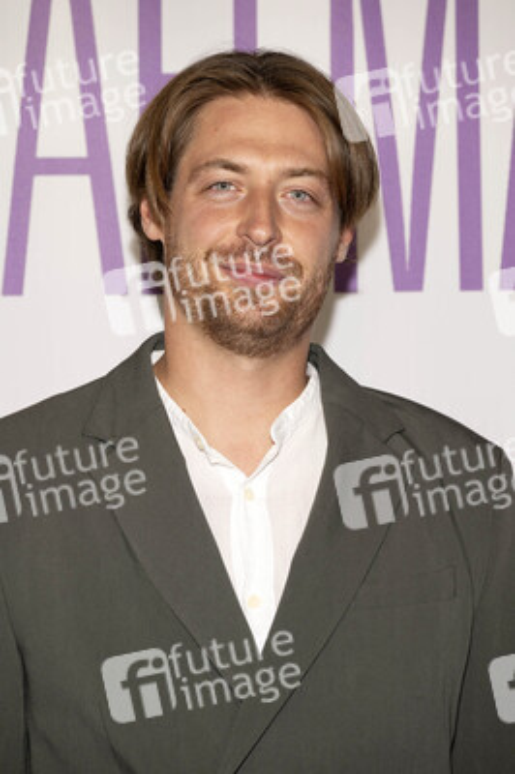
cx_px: 258
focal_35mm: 120
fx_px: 2579
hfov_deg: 11.4
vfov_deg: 17.1
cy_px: 387
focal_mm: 120
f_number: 6.3
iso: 800
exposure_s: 1/200
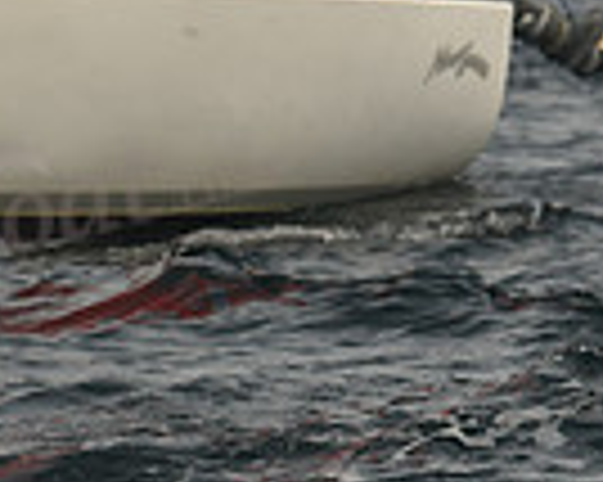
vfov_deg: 1.7
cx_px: -585
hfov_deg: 2.2
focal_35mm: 897
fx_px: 15997
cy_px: 65
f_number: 6.3
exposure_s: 1/1000
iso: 250
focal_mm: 220
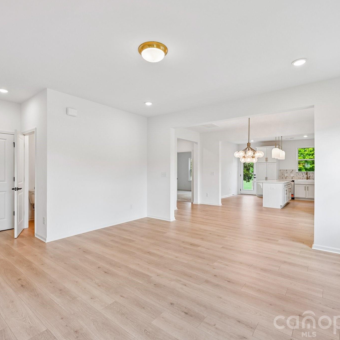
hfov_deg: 80.7
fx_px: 200
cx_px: 167
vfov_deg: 80.7
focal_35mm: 18
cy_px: 170
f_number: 8
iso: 110
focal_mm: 14
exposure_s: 1/15
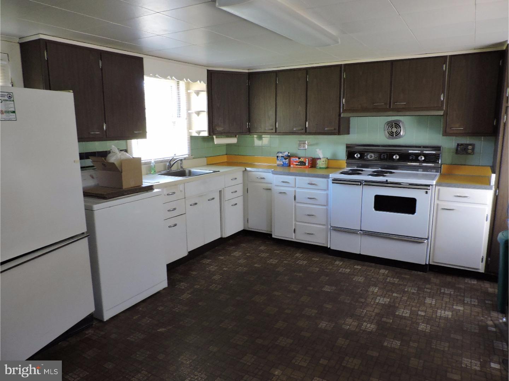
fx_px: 353
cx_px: 254
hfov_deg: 71.6
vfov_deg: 56.8
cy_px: 190
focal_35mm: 24
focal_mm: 4.3
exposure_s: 1/25
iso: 400
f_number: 3
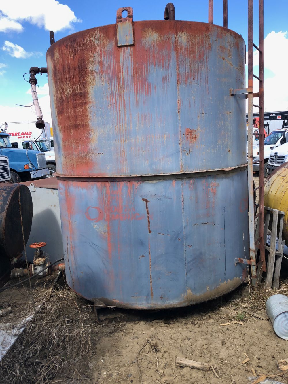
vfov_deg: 63.4
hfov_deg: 49.8
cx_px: 144
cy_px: 192
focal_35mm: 28
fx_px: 311
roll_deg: +3.8
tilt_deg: -10.1
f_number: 1.8
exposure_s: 1/607
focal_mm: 3.99
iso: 20
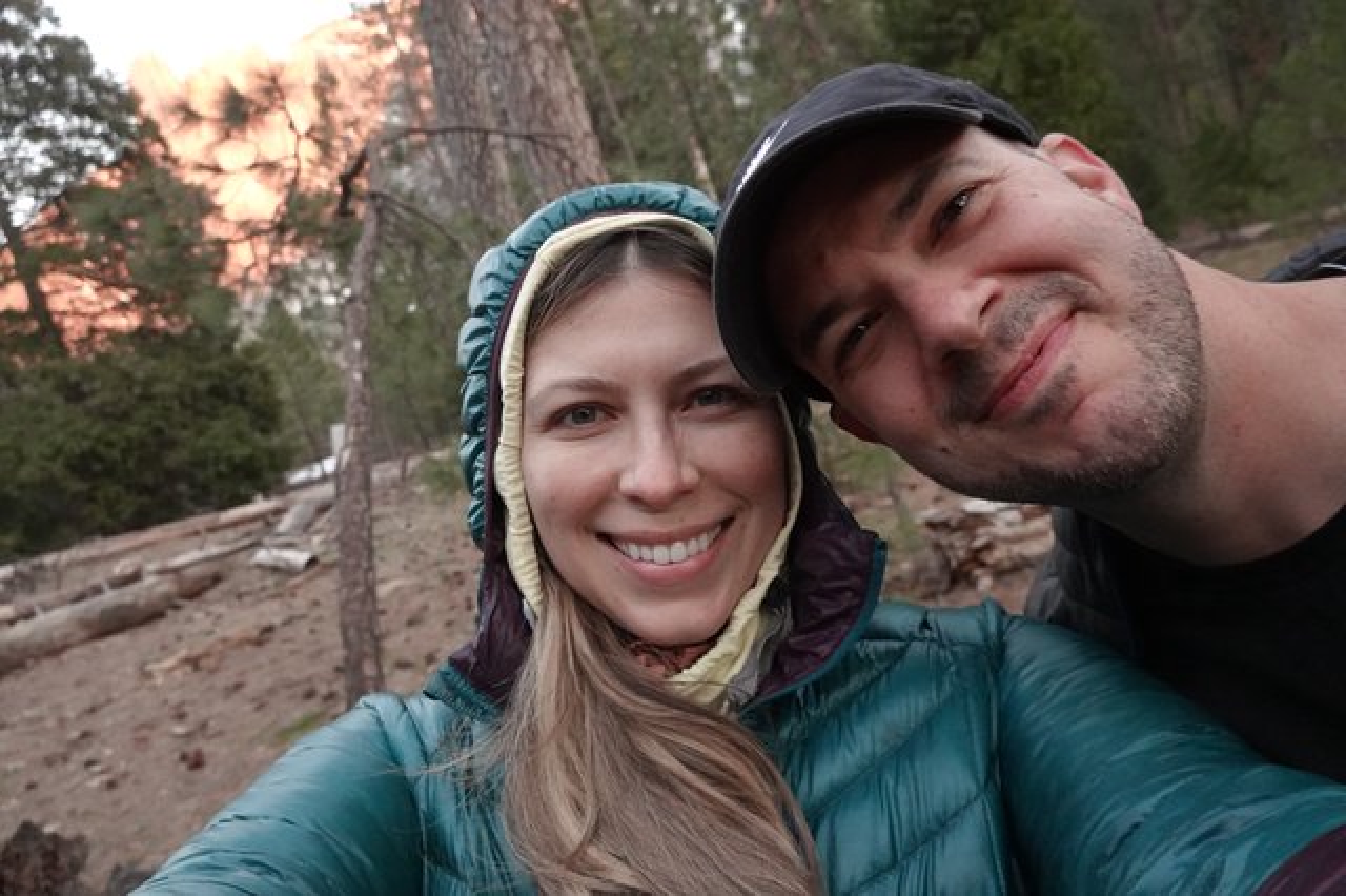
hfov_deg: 73.8
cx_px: 673
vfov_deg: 53.1
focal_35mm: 24
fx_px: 897
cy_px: 448
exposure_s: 1/125
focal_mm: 9
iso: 2000
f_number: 2.8
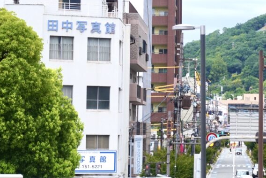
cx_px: 259
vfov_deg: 8.1
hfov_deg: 12.0
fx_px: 1249
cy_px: 78
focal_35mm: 169
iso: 100
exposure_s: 1/125
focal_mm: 50
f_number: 10
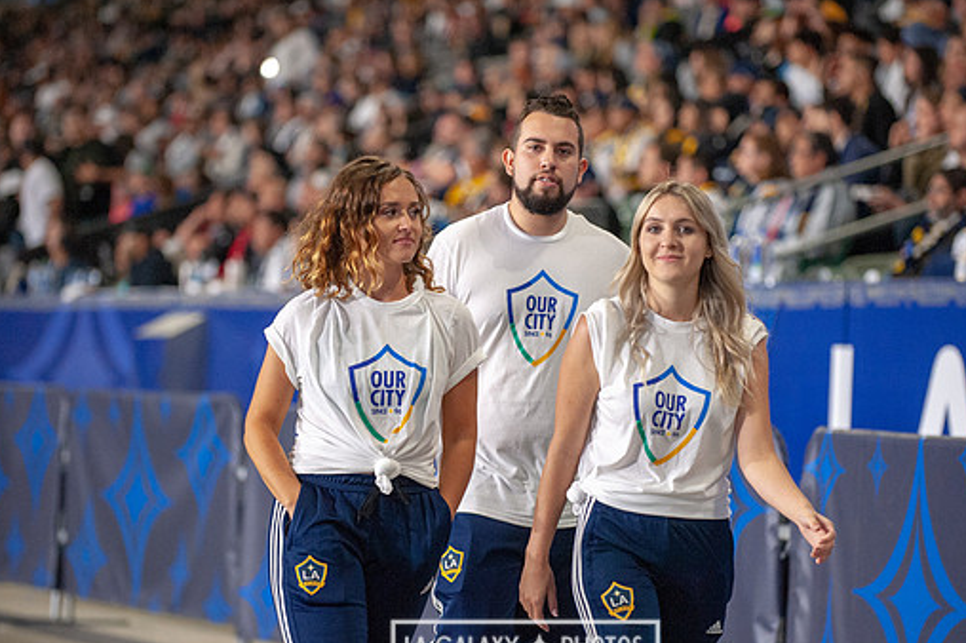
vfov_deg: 8.6
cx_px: 525
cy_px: 360
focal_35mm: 160
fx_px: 4290
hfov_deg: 12.8
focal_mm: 140
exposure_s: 1/1000
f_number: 2.8
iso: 3200
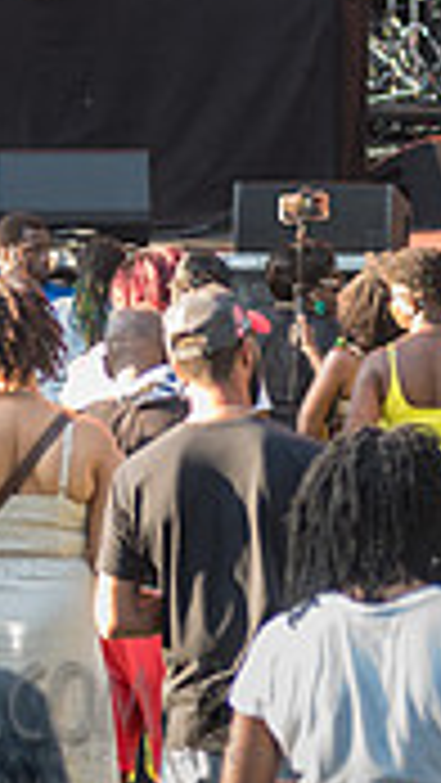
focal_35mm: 323
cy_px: -65
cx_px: -76
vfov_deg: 6.6
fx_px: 6708
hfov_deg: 3.8
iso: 500
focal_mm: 92
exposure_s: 1/160
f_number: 3.2
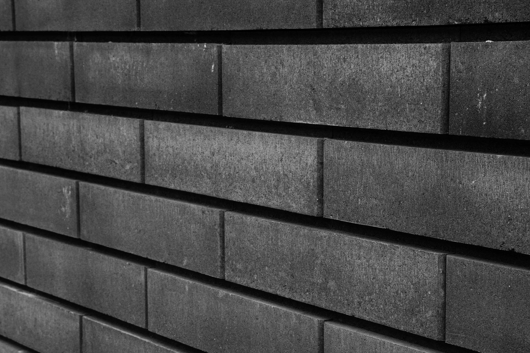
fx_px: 1237
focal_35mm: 84
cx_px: 302
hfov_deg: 24.2
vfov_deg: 16.2
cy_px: 240
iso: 800
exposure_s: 1/160
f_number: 10
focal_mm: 55
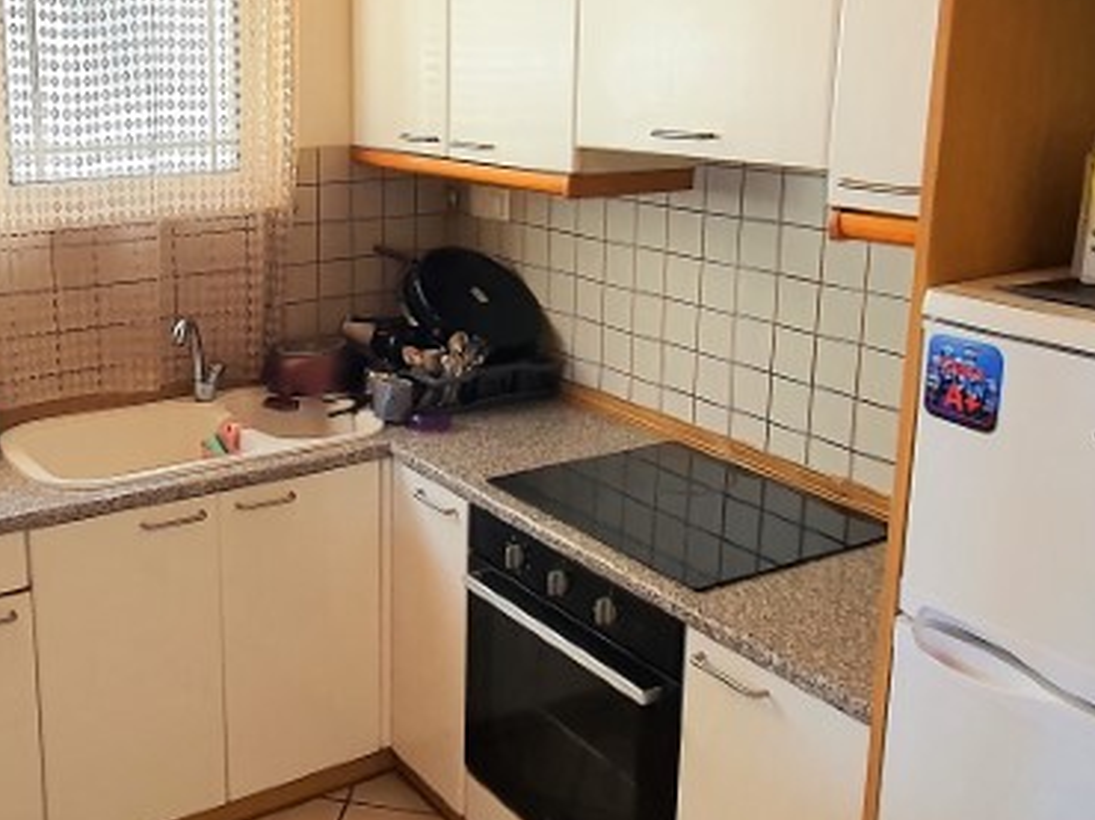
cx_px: 346
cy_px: 308
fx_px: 1138
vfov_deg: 39.4
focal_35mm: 36
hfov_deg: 50.3
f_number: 2.2
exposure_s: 1/50
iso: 100
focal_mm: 1.8
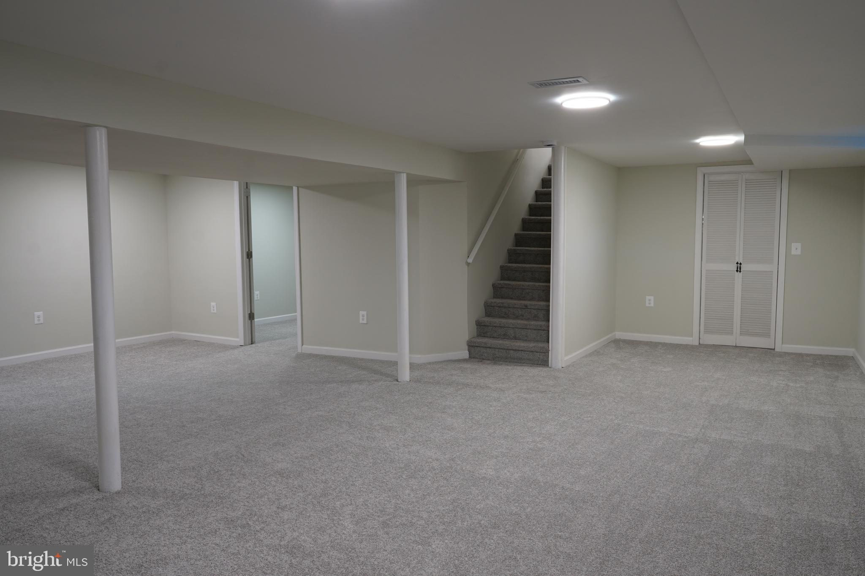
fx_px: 649
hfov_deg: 67.4
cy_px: 288
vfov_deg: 47.9
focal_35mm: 27
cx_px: 432
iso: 200
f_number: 10
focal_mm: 18
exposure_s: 1/4
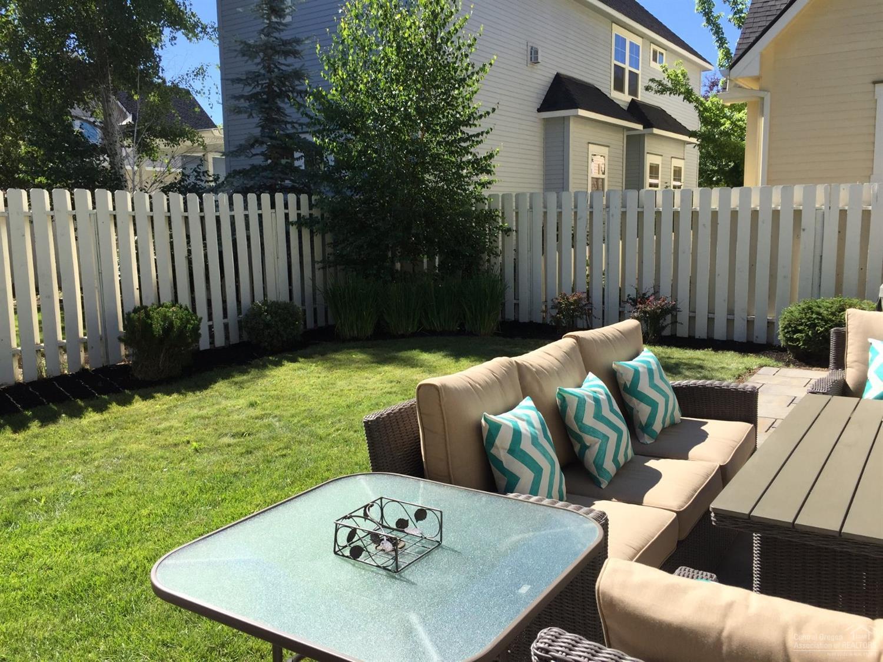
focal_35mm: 29
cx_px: 442
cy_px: 331
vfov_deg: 48.2
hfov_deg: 61.7
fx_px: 740
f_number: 2.2
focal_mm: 4.15
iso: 32
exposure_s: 1/1236
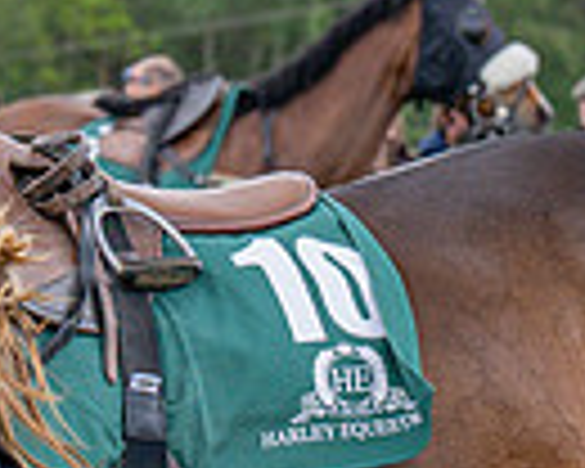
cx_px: -565
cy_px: 655
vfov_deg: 2.4
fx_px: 10960
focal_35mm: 633
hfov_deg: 3.0
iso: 400
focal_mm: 74
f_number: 5
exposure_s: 1/800
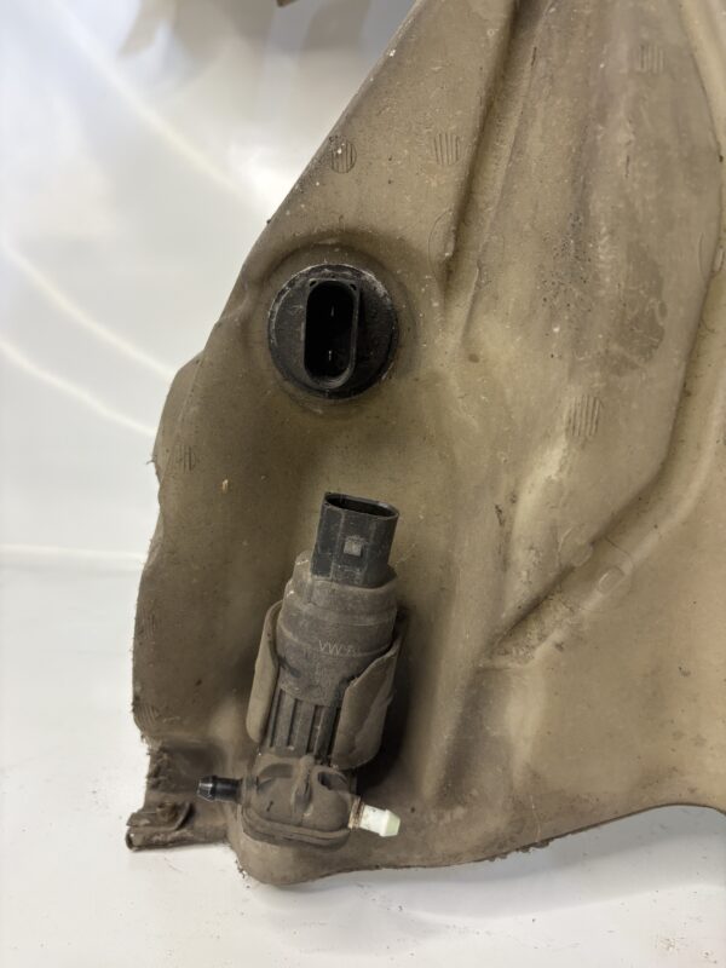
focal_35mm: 26
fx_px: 727
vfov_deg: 67.3
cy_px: 484
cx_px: 363
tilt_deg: -12.5
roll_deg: +1.3
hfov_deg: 53.1
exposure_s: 1/68
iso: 125
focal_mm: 5.96
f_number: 1.6
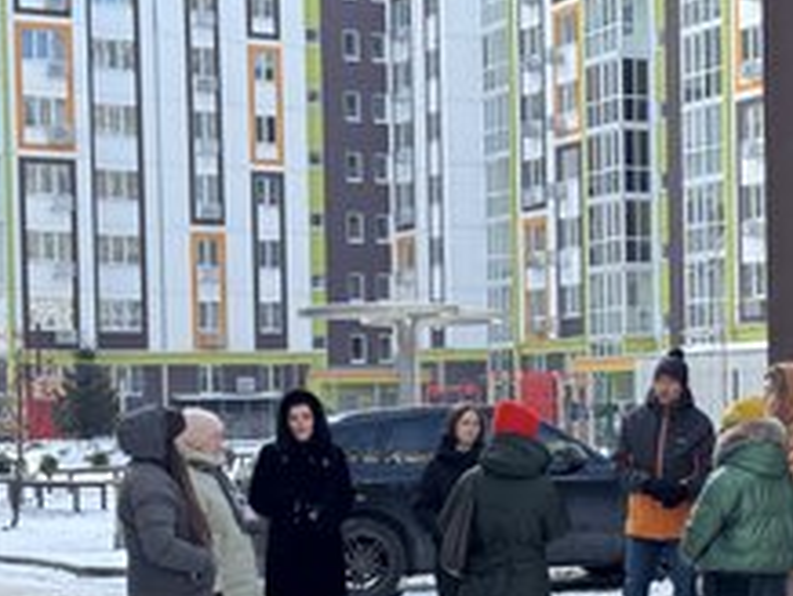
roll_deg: +1.6
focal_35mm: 88
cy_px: 414
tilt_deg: -0.5
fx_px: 2018
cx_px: 633
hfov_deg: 21.9
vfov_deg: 16.8
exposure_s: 1/1238
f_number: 1.78
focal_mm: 6.76
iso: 64
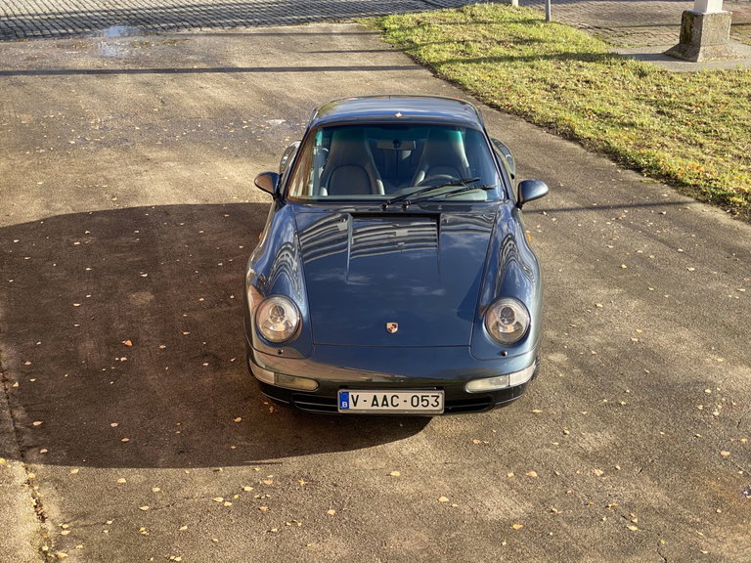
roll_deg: +0.7
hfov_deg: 36.8
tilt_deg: -23.8
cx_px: 376
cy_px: 282
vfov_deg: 28.0
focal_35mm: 52
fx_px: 1128
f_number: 2
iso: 20
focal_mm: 6
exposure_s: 1/224
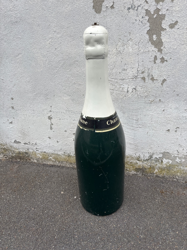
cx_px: 94
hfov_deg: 53.1
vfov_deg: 67.3
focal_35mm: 26
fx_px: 187
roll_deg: +1.6
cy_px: 125
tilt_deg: -23.2
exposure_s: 1/1418
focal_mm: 5.96
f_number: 1.6
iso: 50
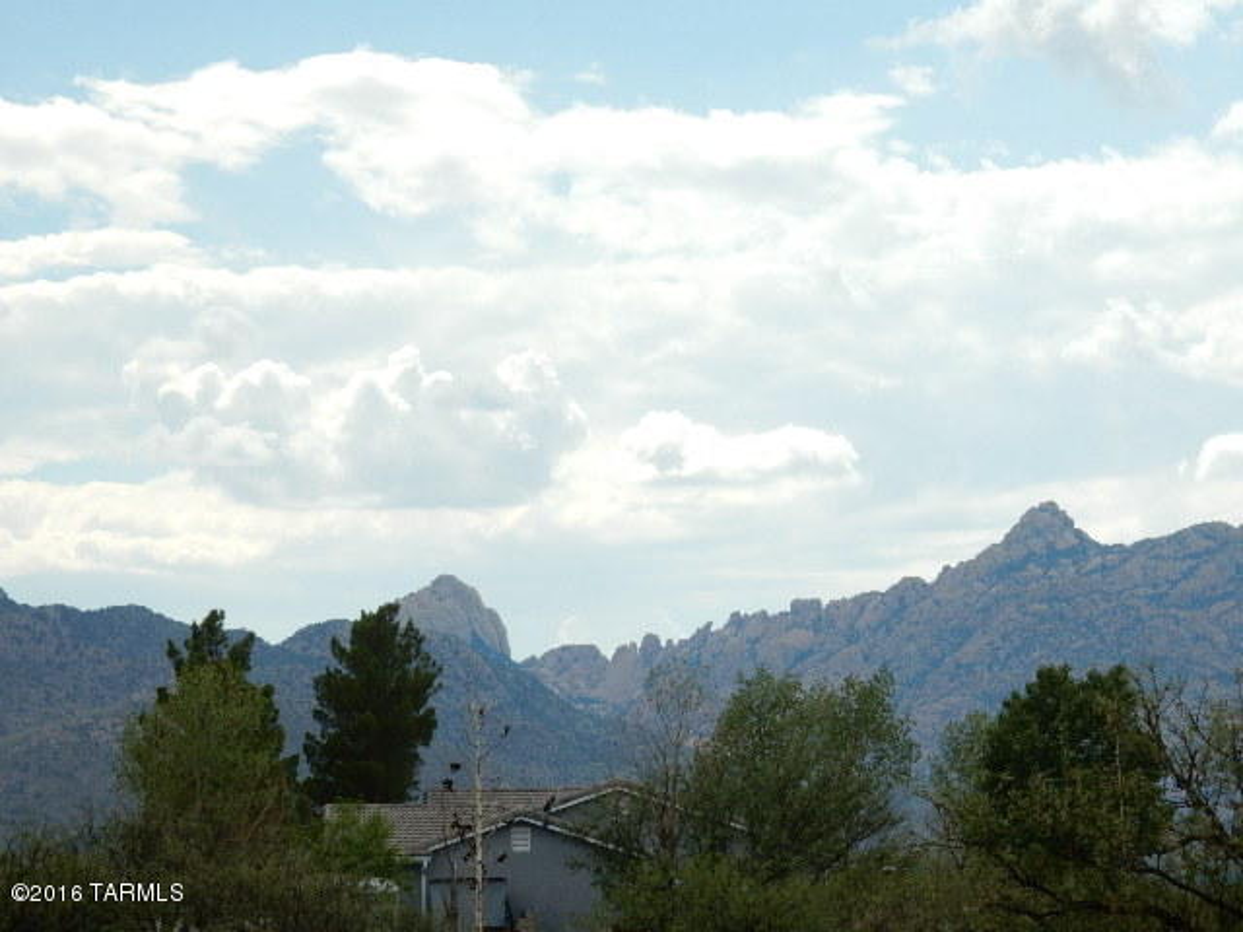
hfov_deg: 10.2
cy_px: 466
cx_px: 622
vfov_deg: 7.7
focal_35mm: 193
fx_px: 6930
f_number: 6.3
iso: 125
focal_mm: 34.5
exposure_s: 1/640
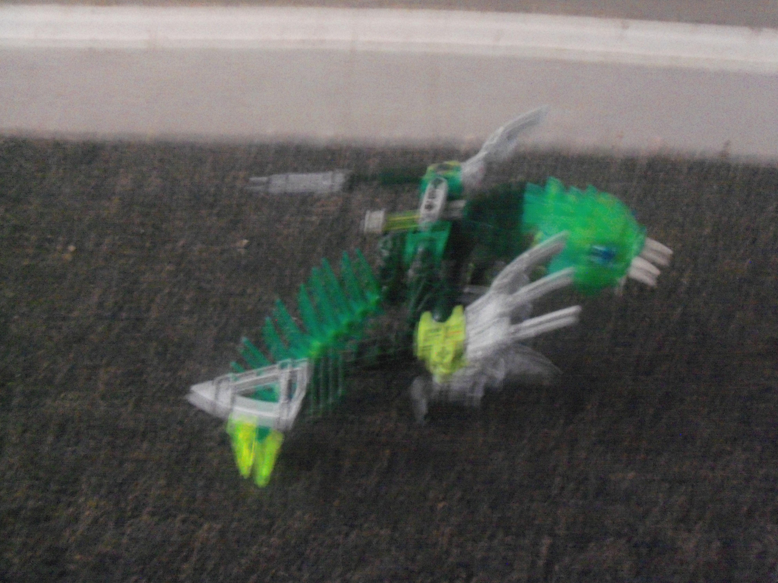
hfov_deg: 52.6
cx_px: 389
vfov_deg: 40.7
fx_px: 787
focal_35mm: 35
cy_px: 292
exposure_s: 1/2
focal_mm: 6.3
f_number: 3
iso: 400
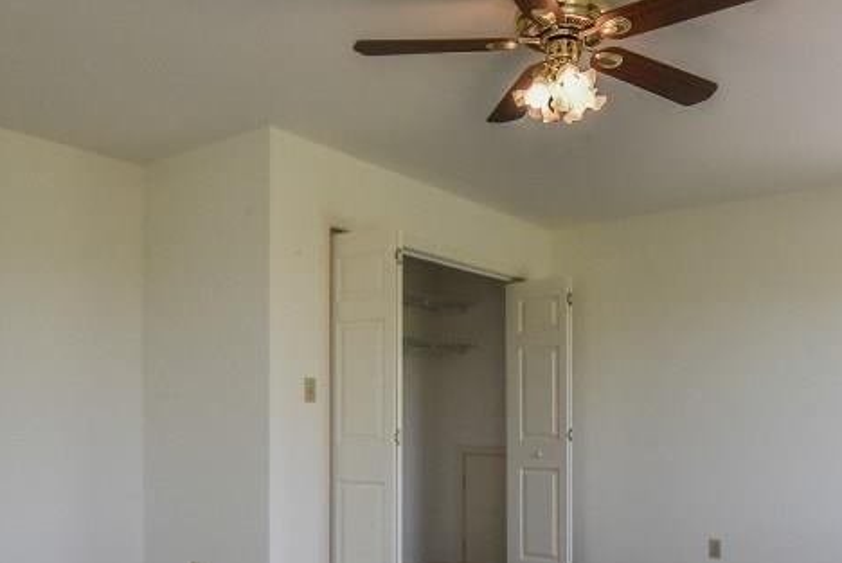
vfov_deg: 36.9
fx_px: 819
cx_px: 457
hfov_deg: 54.3
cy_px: 428
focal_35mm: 35
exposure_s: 1/100
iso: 1600
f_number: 16
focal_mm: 16
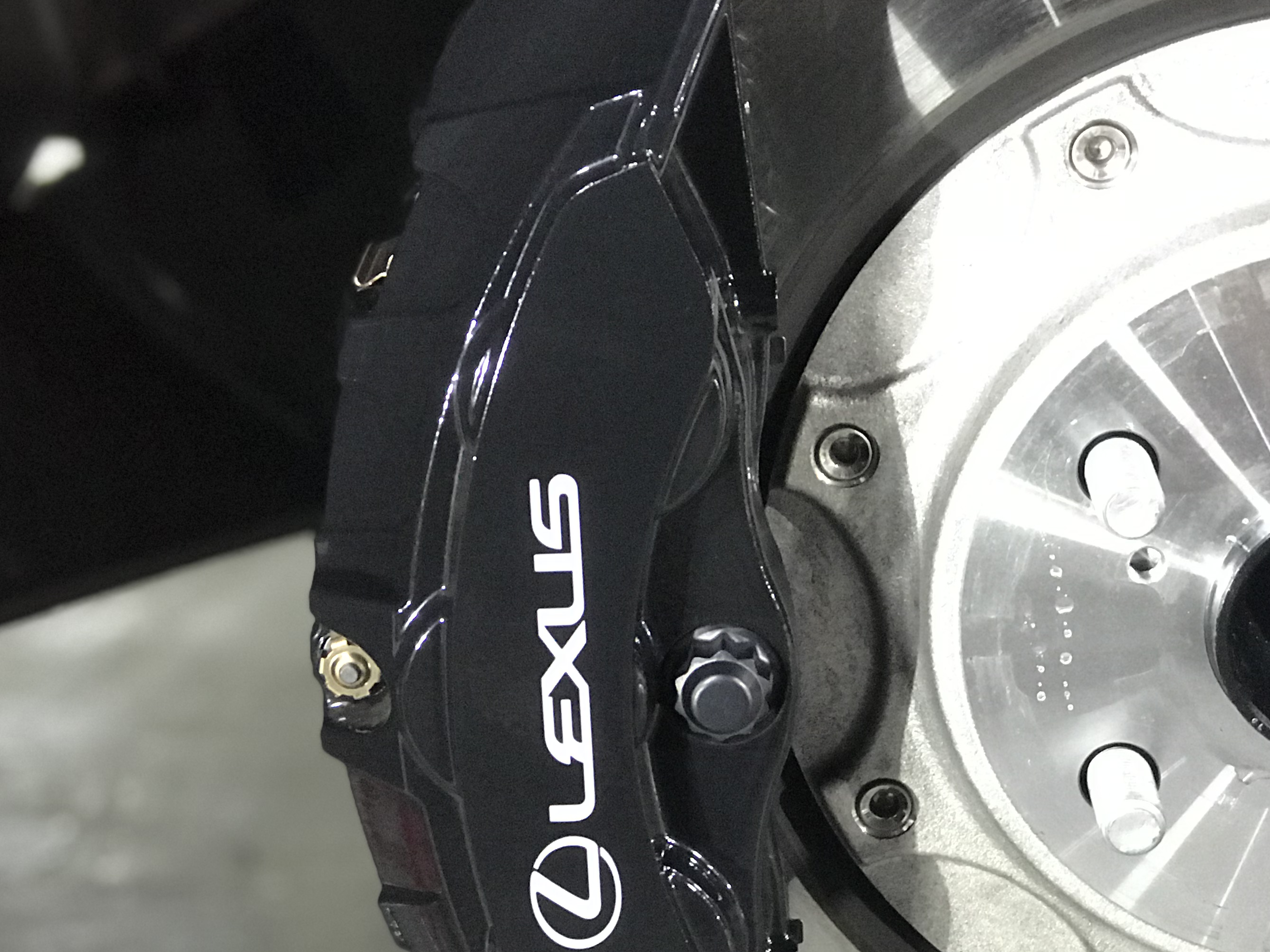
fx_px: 3155
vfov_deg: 17.2
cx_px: 425
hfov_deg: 22.7
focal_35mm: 86
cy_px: 483
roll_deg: +3.5
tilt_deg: -17.8
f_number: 2.8
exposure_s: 1/60
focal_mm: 6.6
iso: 800
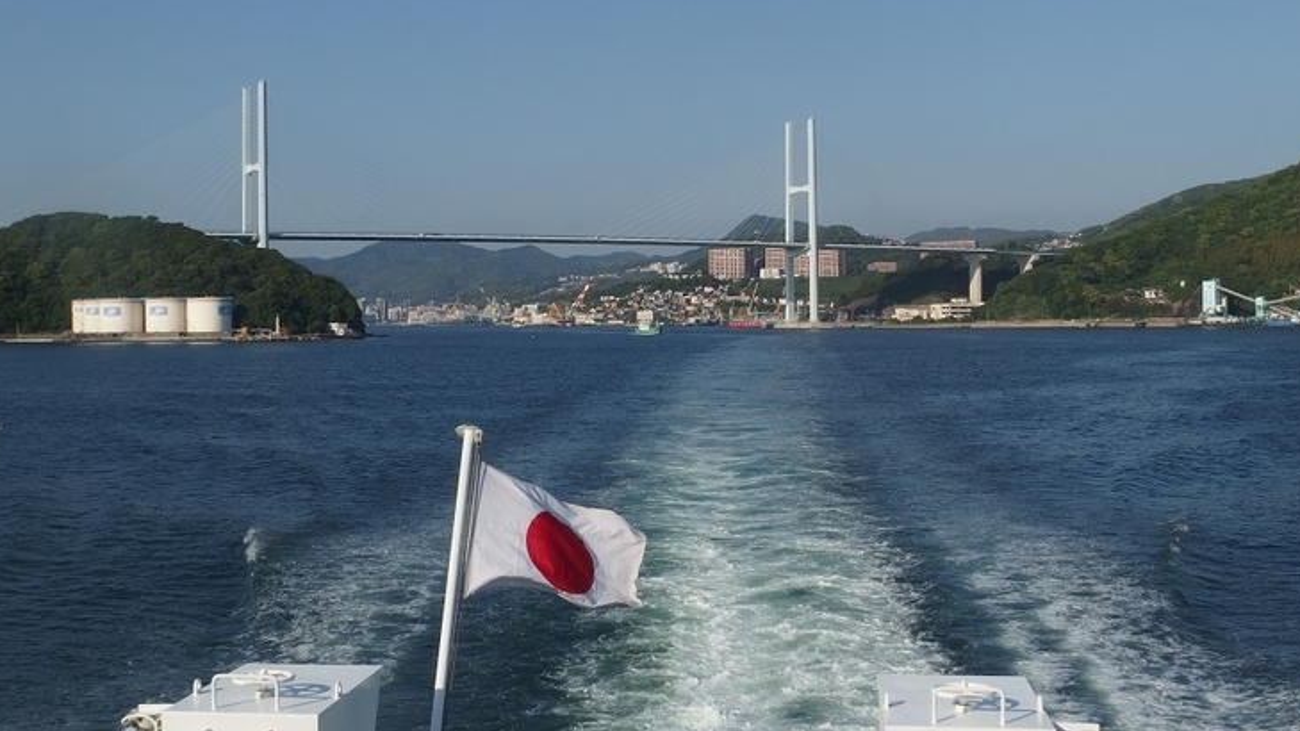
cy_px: 298
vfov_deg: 21.8
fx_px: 1896
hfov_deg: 37.8
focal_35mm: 55
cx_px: 669
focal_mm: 8.3
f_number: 7.1
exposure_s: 1/640
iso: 100
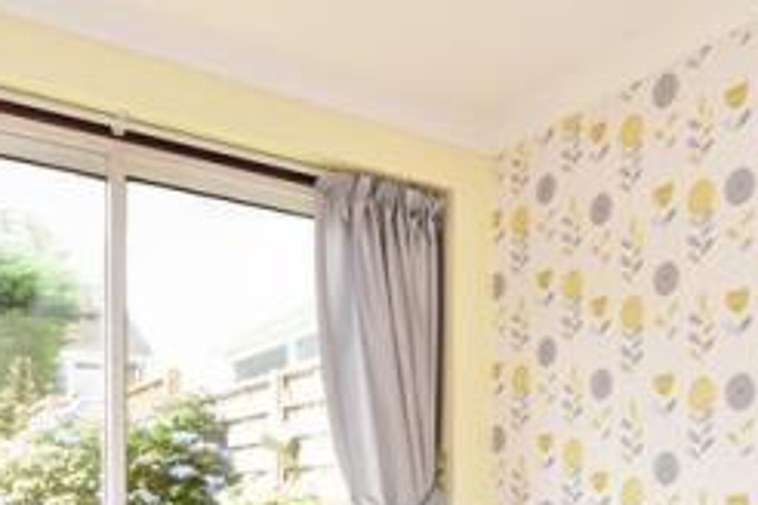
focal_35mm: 40
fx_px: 842
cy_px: 525
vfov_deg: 30.6
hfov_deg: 47.0
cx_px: 548
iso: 400
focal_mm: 10
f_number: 9
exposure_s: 1/200
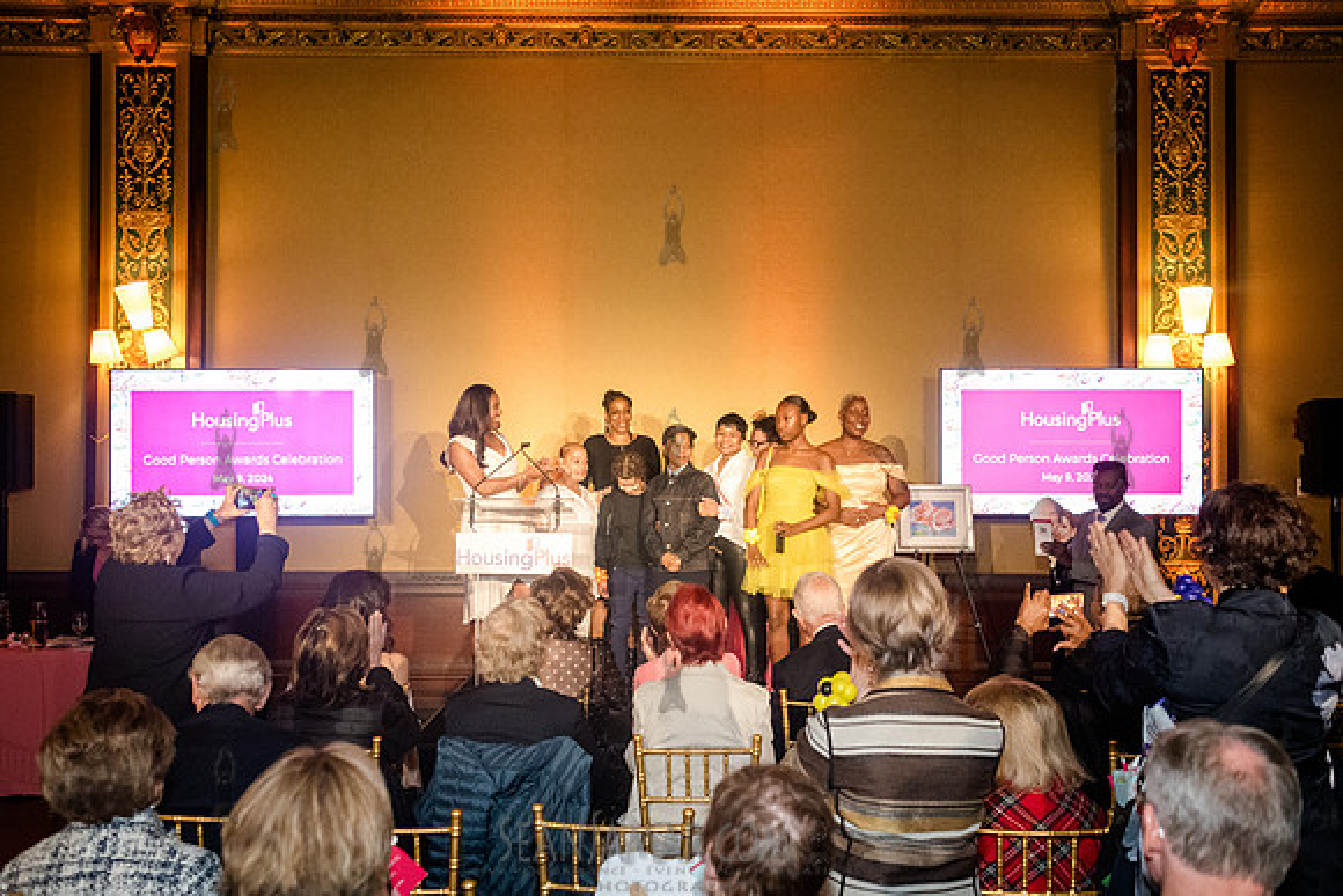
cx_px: 672
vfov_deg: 37.5
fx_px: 1319
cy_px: 448
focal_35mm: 35
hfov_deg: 54.0
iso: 6400
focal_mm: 35
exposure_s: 1/200
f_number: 4
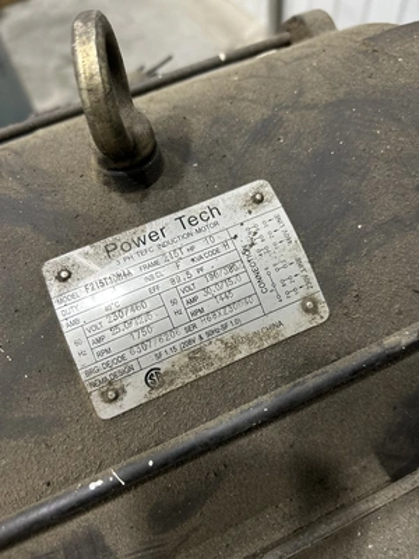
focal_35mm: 26
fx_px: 420
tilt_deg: -56.2
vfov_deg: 67.3
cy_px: 280
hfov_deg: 53.1
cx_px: 210
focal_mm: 5.7
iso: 200
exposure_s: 1/60
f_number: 1.5
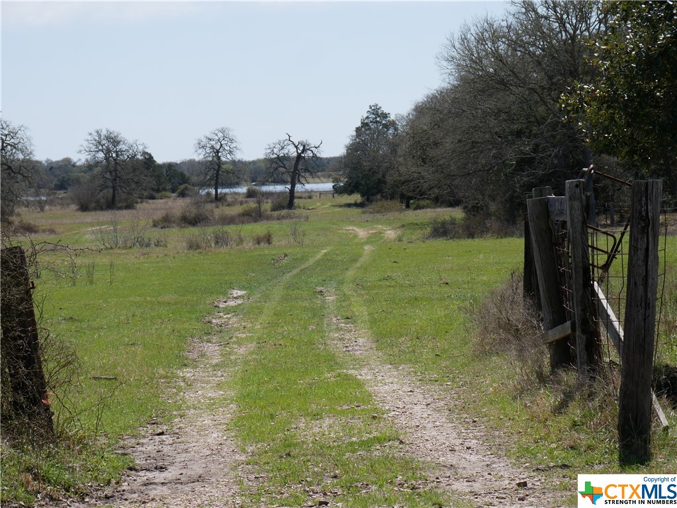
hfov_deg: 16.4
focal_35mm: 120
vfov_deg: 12.4
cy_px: 254
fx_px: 2348
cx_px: 338
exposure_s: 1/500
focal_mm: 60
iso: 200
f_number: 8
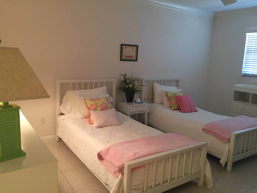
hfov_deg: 61.7
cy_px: 96
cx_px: 128
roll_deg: -3.4
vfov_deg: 48.2
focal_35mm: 29
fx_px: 215
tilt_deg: -8.6
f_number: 2.2
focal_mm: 4.15
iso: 160
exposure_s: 1/33
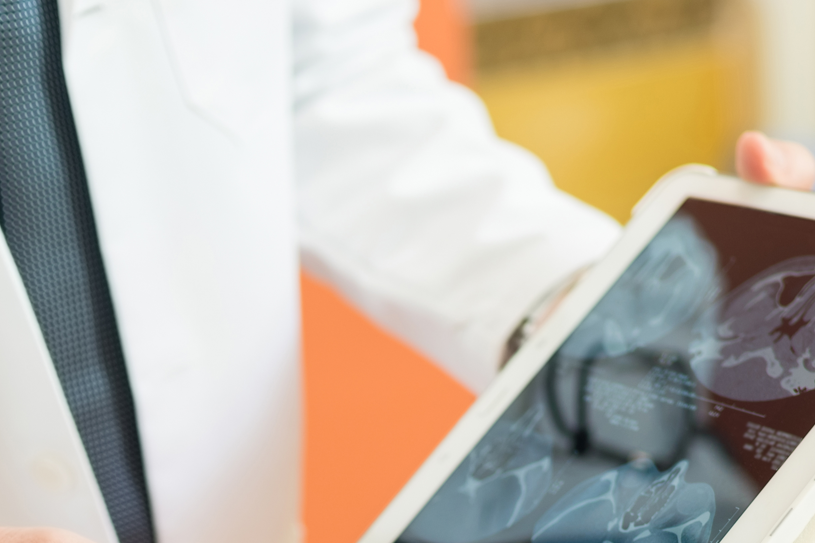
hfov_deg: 17.9
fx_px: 2581
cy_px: 707
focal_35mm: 114
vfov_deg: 11.7
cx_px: 451
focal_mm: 35
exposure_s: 1/160
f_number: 1.8
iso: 100
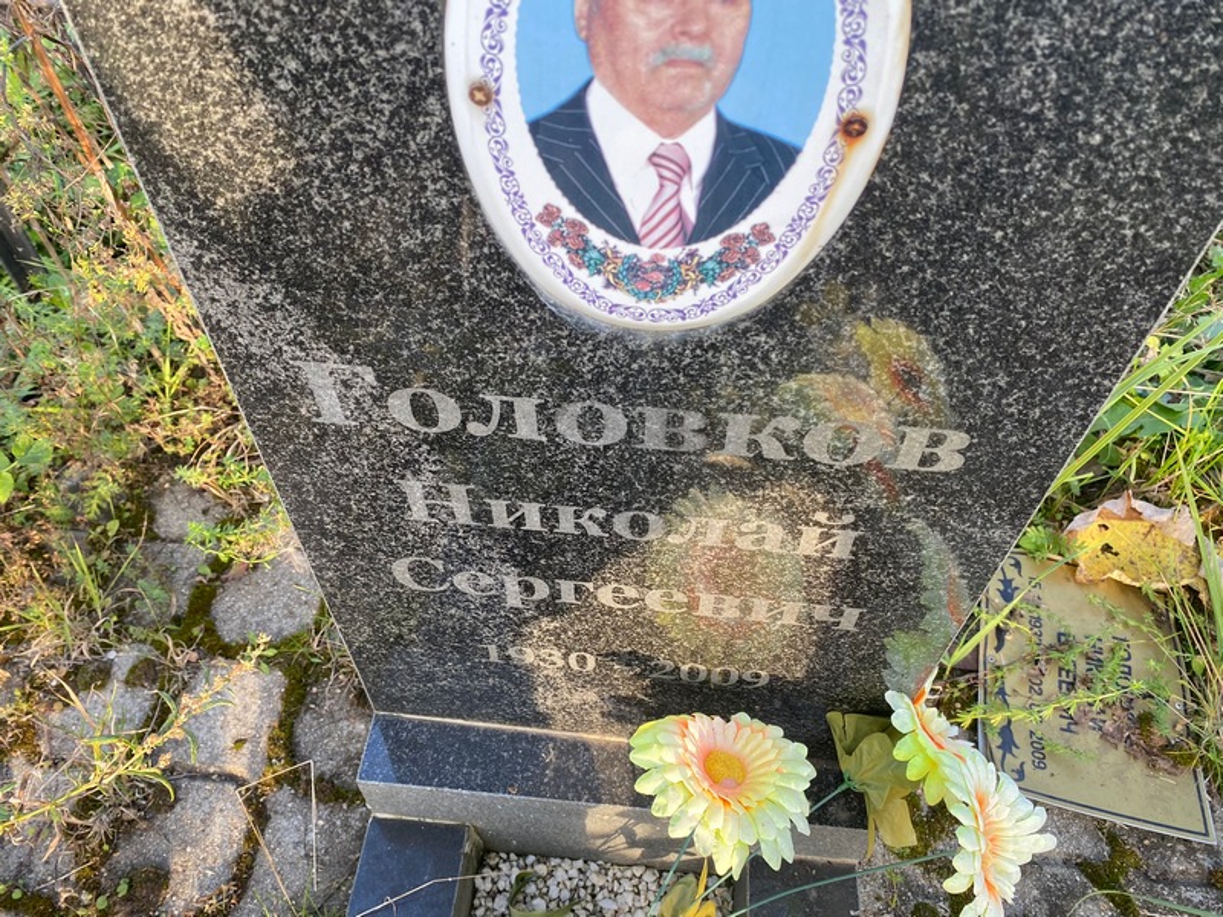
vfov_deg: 53.1
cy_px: 458
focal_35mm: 26
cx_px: 612
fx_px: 919
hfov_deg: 67.3
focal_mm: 4.25
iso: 50
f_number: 1.8
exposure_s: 1/121
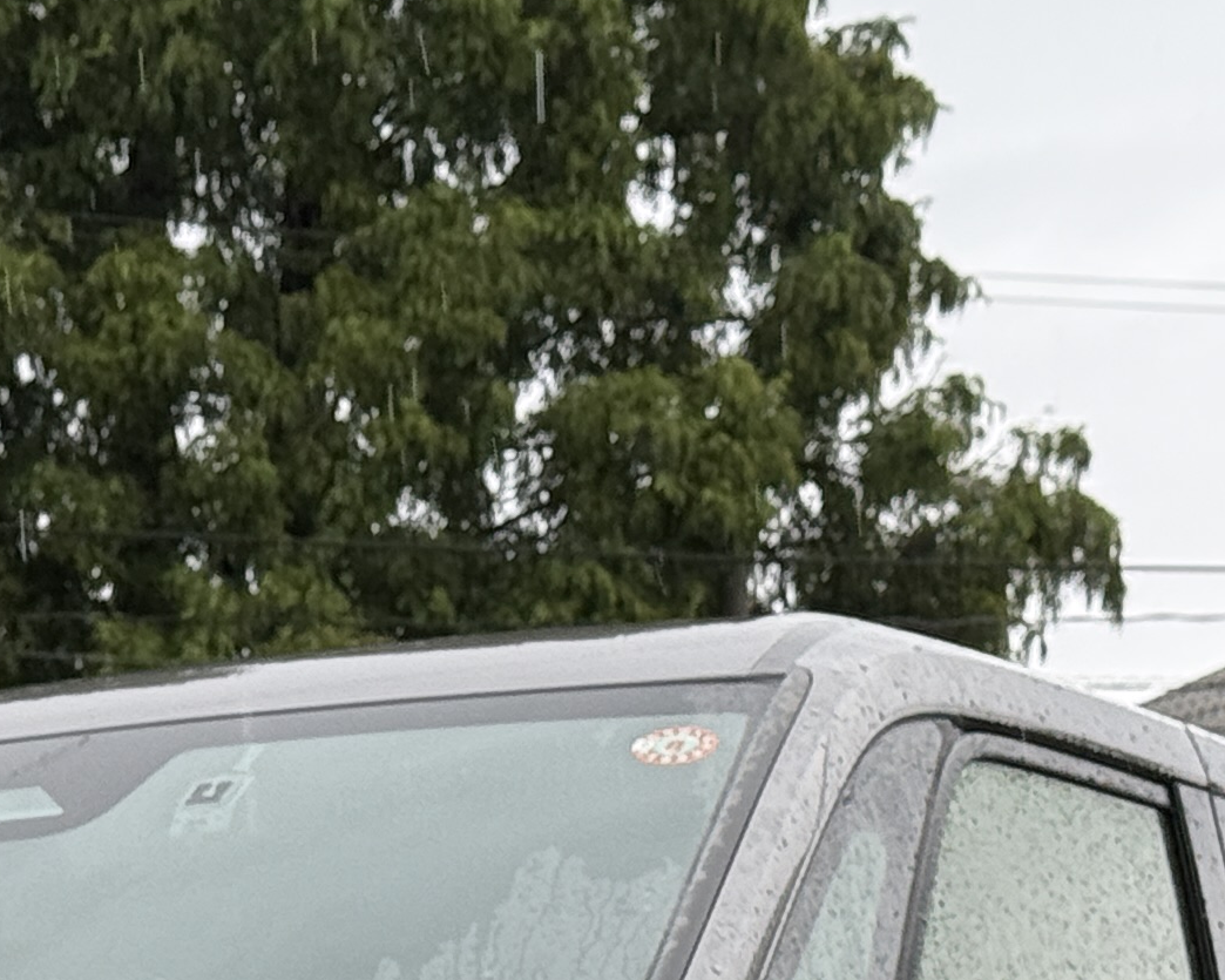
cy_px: 1569
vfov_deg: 8.3
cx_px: 43
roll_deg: -0.1
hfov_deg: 10.6
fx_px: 6562
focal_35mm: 181
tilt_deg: +2.8
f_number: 1.78
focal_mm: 6.76
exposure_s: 1/297
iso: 80
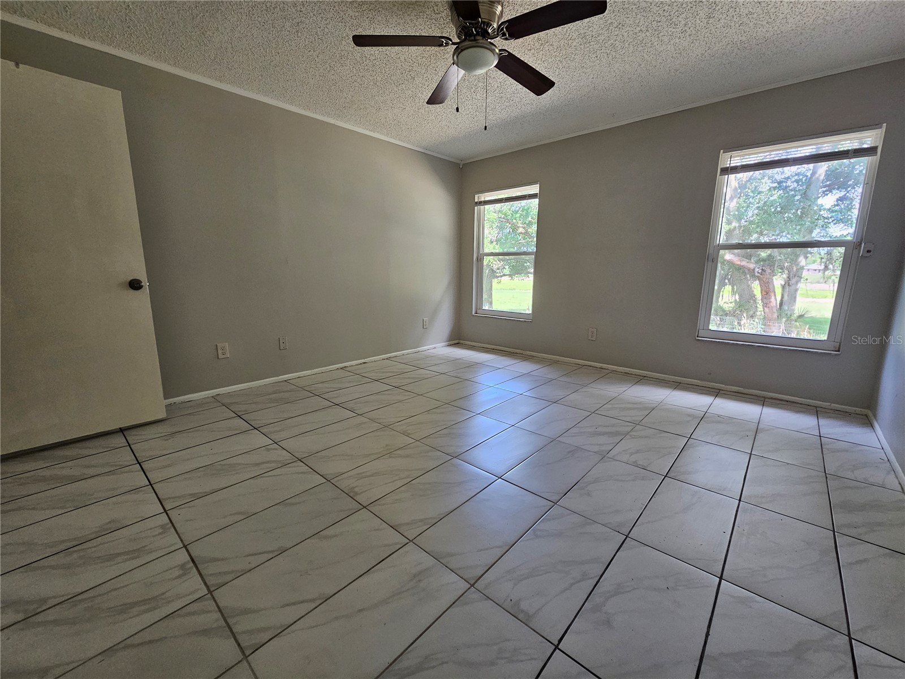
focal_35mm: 13
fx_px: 340
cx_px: 452
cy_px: 340
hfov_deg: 106.2
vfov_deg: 89.9
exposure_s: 1/60
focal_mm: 2.2
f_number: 2.2
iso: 160
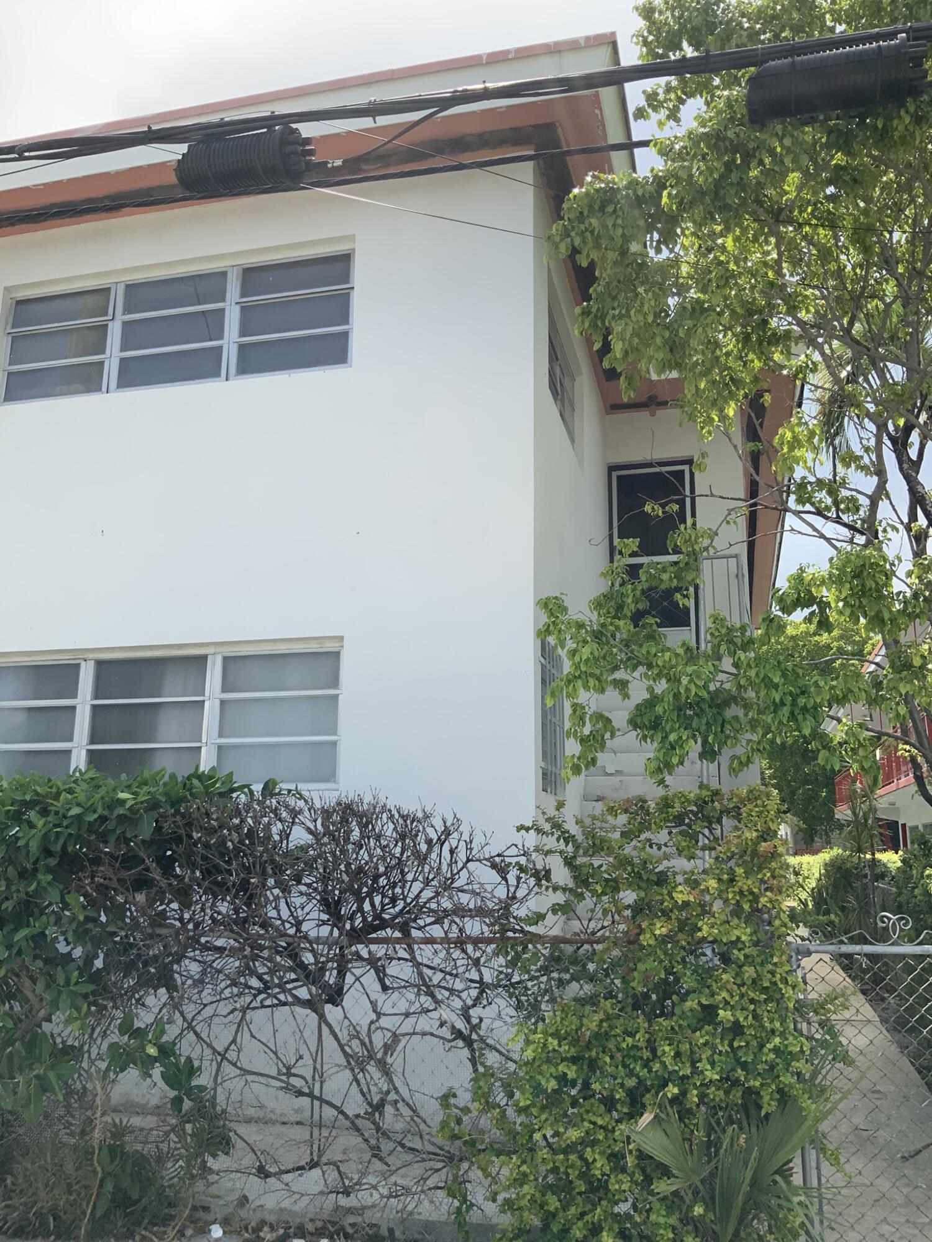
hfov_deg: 48.2
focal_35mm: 29
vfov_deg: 61.7
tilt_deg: +11.3
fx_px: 1041
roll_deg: -0.4
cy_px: 621
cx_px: 466
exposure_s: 1/962
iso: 16
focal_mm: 3
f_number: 1.8
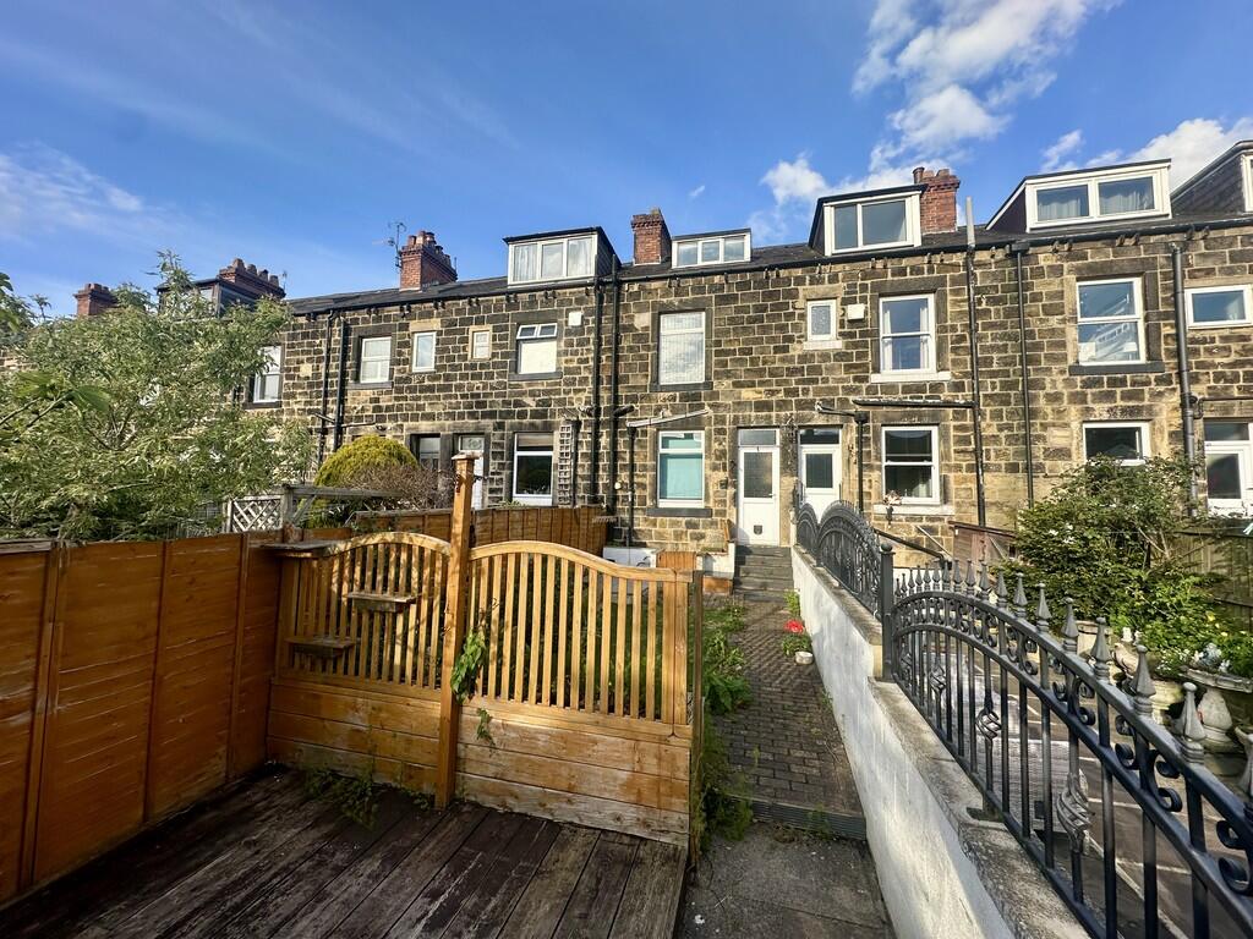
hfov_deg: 102.1
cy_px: 470
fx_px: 507
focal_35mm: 14
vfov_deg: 85.7
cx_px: 626
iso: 40
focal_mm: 2.22
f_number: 2.2
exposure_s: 1/875
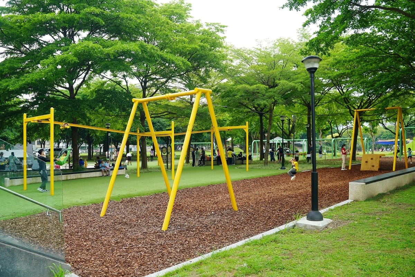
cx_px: 208
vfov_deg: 42.3
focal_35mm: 31
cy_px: 138
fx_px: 357
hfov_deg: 60.3
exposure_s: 1/80
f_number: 4.5
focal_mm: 31
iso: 100
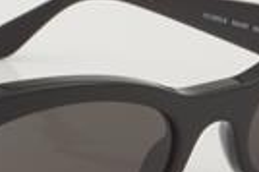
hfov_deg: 9.2
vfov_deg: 6.1
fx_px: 1610
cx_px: 33
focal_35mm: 224
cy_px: 131
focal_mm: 50
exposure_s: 1/3
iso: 100
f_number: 32
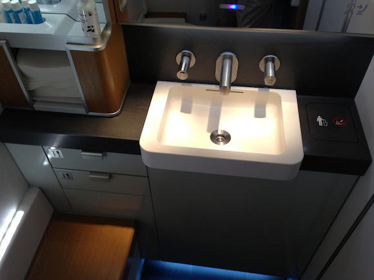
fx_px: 357
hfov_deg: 55.4
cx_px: 187
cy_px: 140
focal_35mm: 33
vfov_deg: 42.9
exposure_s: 1/20
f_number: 2.4
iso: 80
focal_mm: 4.13
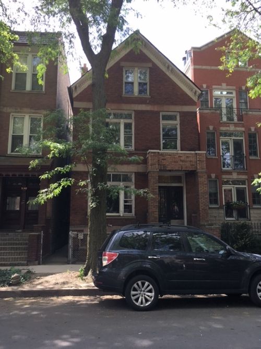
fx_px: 292
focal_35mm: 29
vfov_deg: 61.7
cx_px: 130
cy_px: 174
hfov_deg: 48.2
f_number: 2.2
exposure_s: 1/290
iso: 25
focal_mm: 4.15
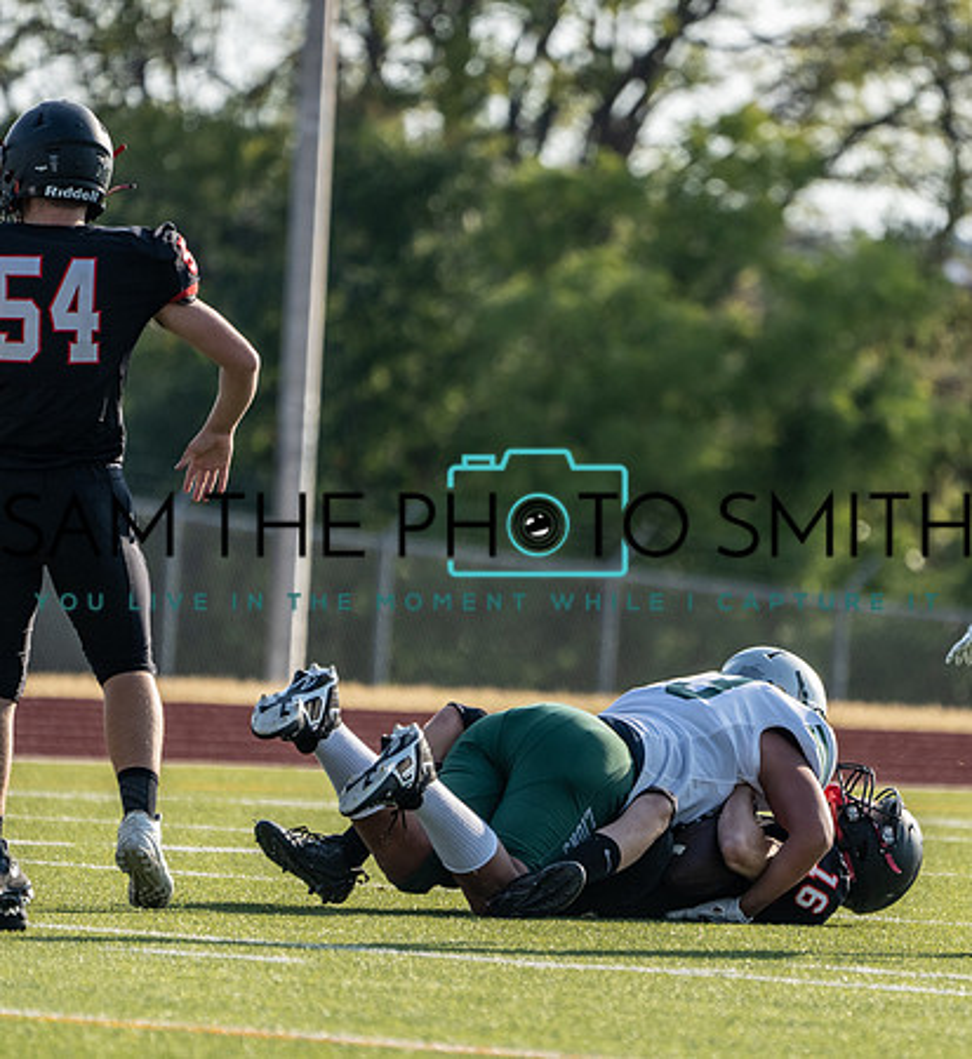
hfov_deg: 2.7
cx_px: 644
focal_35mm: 628
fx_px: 20869
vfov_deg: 2.9
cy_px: 626
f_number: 5.6
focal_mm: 400
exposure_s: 1/1250
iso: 400
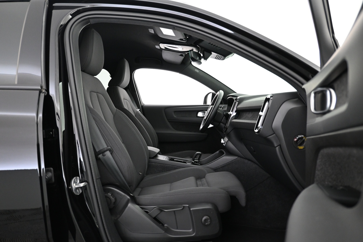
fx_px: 265
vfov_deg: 49.1
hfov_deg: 68.9
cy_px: 121
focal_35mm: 26
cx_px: 182
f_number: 3.5
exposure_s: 1/20
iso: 1600
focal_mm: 17.5
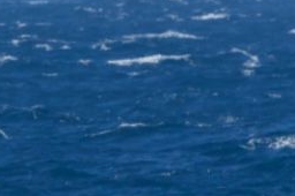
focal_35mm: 1878
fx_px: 15369
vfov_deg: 0.7
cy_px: 72
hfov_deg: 1.1
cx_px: 410
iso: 1250
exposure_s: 1/3200
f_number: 8
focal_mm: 600
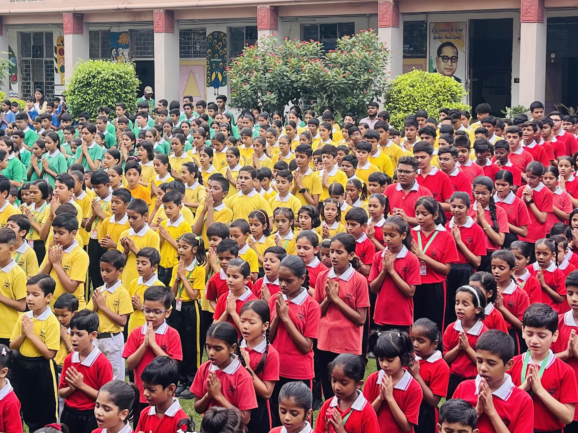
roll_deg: +0.1
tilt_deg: -3.8
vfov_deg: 24.7
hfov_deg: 32.5
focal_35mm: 59
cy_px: 143
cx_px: 209
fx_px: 985
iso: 32
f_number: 1.6
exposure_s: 1/463
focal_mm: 5.1
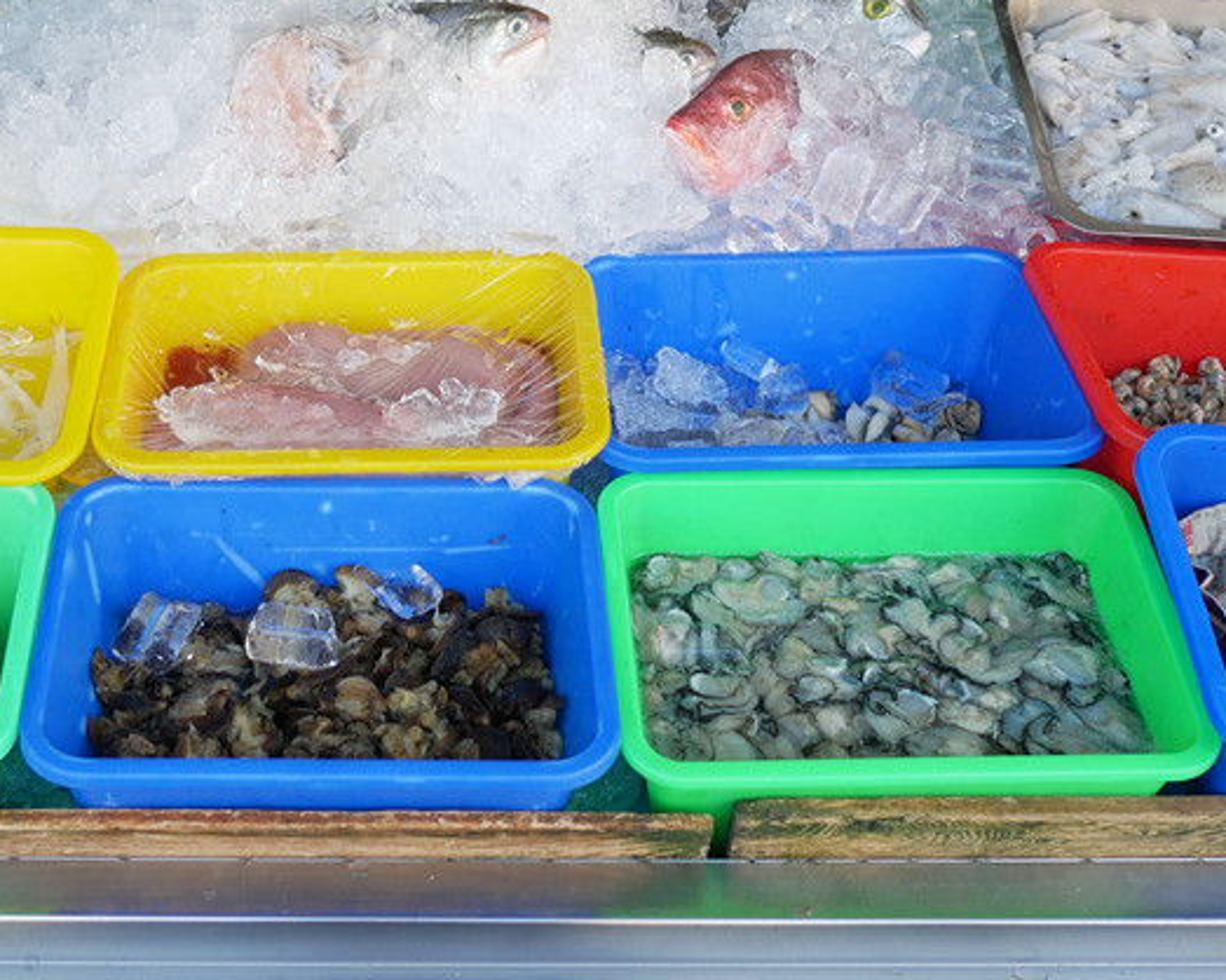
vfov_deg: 27.0
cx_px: 377
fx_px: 2031
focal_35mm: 56
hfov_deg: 33.2
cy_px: 321
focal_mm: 15
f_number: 2.2
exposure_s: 1/200
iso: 200
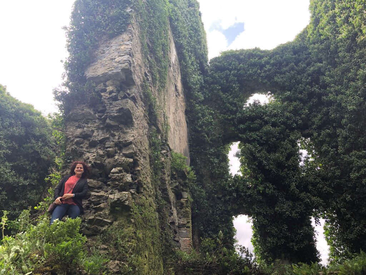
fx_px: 296
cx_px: 183
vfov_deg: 49.7
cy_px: 138
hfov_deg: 63.4
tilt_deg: +30.4
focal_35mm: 28
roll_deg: +1.5
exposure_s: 1/361
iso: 20
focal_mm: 3.99
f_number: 1.8
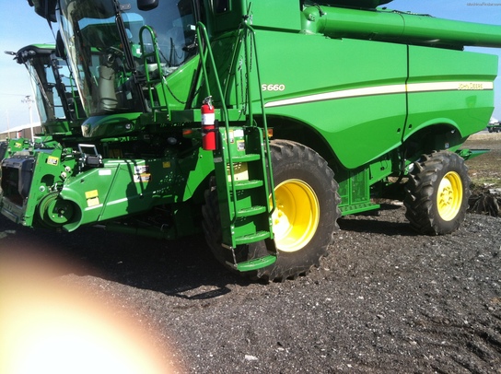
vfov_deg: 40.6
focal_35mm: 35
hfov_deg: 52.7
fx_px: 506
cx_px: 250
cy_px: 187
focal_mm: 3.85
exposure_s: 1/814
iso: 80
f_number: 2.8
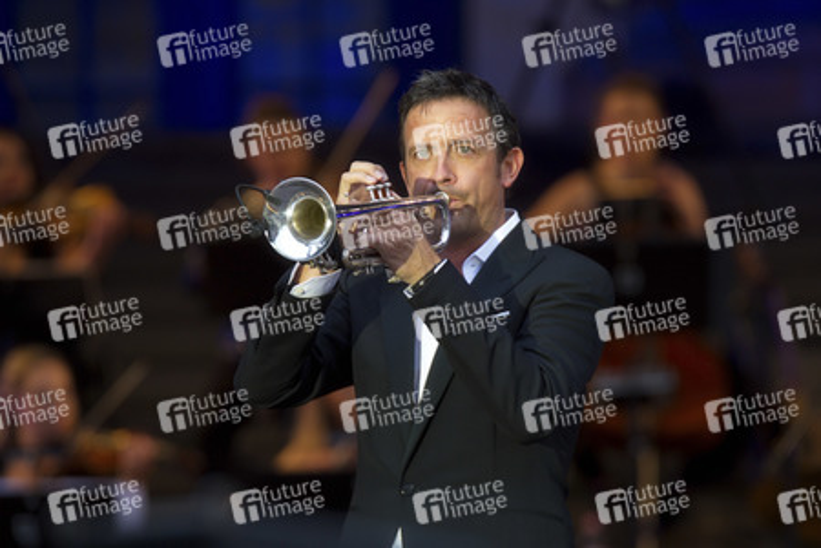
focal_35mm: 300
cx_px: 410
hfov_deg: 6.9
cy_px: 274
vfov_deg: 4.6
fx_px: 6841
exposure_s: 1/250
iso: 800
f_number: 4
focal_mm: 300
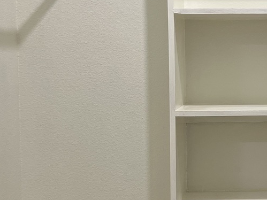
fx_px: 578
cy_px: 102
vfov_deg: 19.6
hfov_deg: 24.6
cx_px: 276
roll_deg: +0.7
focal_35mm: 75
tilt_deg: -4.6
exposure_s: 1/120
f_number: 1.5
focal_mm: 5.7
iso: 125
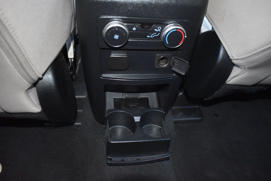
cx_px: 136
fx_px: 203
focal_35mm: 27
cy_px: 90
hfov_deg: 67.4
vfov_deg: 47.9
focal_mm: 18
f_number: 3.5
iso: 3200
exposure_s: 1/60
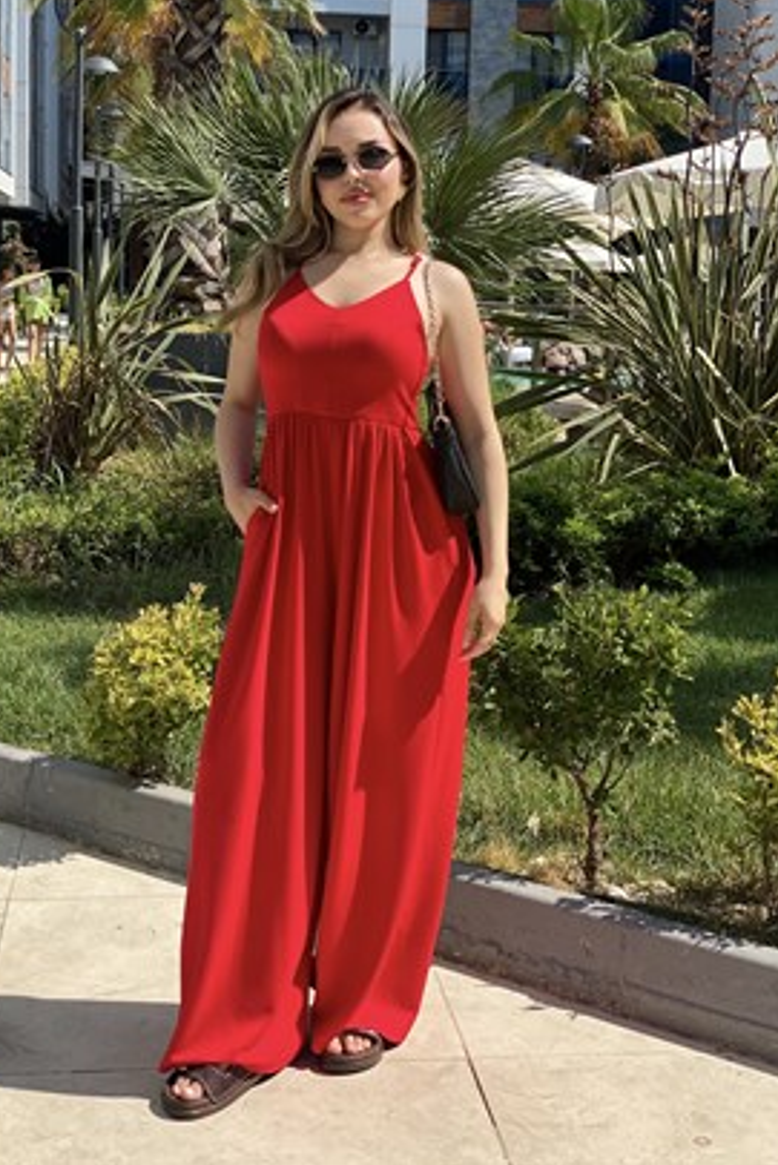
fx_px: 1781
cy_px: 581
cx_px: 356
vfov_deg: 36.2
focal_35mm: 55
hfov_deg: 24.6
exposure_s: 1/978
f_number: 2
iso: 20
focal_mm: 6
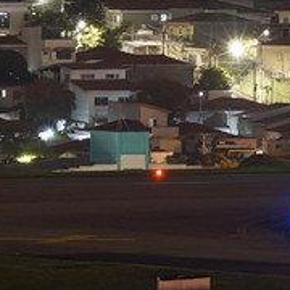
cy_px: 484
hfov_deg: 3.4
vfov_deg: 3.4
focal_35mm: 508
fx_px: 4815
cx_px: 609
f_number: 5.6
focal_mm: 70
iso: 100
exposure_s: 10
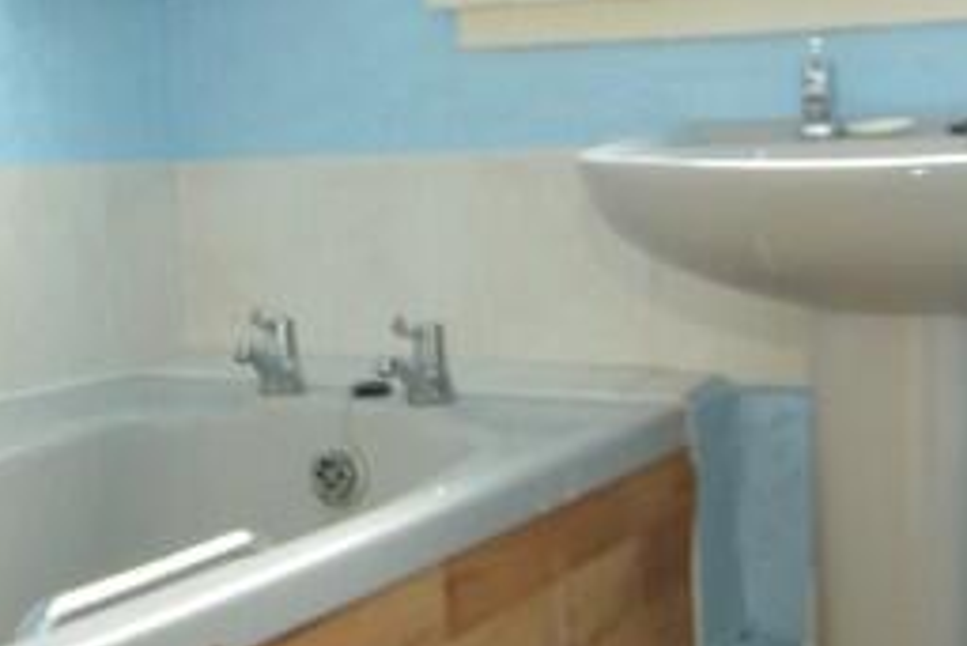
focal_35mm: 60
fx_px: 1613
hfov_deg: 33.2
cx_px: 348
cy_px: 196
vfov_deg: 22.5
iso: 100
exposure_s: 1/13
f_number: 5
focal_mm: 10
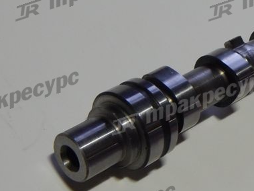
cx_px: 267
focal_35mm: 114
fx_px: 836
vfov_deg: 13.0
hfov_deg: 16.8
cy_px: 77
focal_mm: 9.7
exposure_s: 1/30
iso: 360
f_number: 3.8
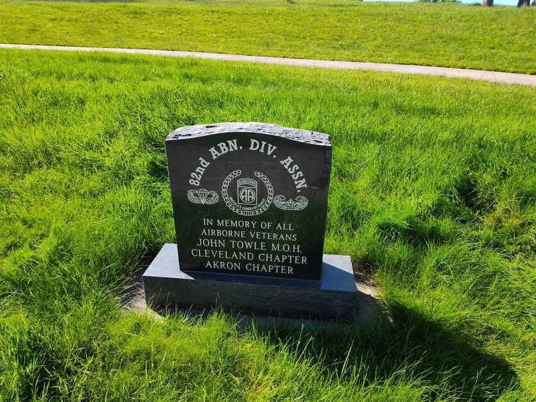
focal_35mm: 23
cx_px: 268
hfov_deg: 73.9
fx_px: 356
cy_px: 201
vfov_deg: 58.9
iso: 100
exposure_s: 1/505
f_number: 1.8
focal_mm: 5.56
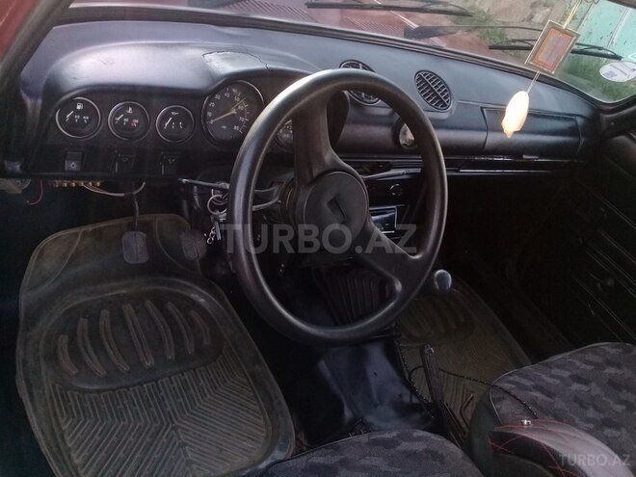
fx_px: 570
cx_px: 318
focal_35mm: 31
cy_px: 238
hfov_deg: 58.4
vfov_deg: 45.4
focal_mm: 3.3
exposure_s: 1/100
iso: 100
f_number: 2.2
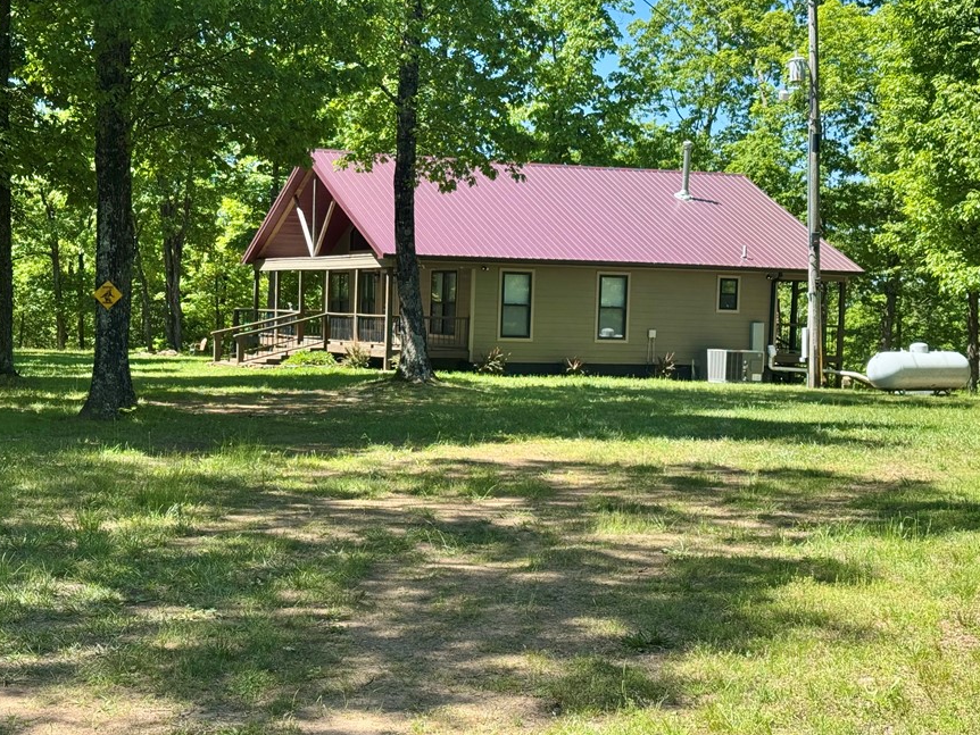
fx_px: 1614
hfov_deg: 33.7
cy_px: 371
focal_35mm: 57
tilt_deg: -2.6
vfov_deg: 25.7
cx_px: 404
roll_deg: -1.4
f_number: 1.78
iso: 64
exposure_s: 1/1011
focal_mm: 6.76
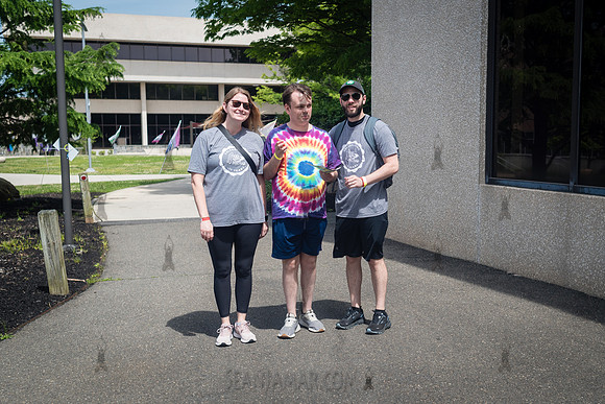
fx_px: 762
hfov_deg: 43.2
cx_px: 350
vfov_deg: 29.6
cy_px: 219
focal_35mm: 45
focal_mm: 35
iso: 200
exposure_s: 1/1600
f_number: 4
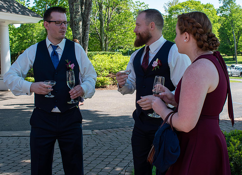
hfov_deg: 39.8
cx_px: 123
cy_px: 76
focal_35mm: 49
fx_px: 335
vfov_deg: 29.2
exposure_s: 1/250
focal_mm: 27
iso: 250
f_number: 8
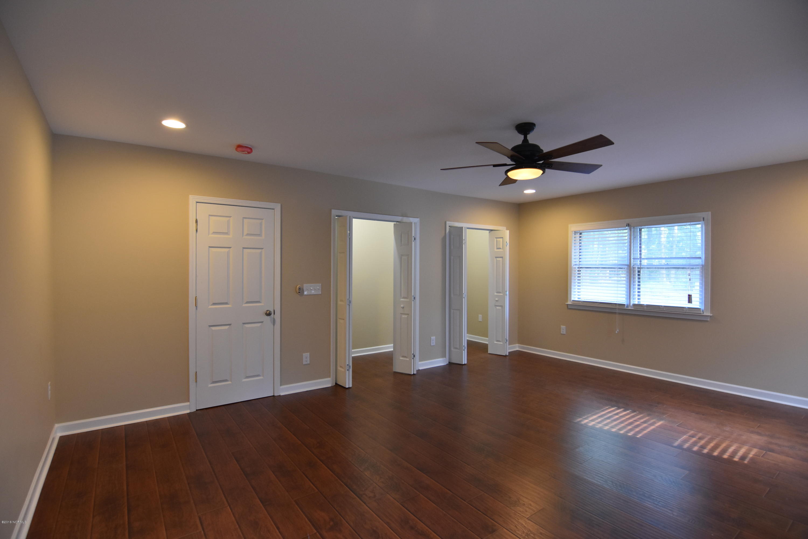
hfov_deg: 95.0
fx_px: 370
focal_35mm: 16
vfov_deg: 72.1
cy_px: 270
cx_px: 404
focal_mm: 11
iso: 800
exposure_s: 1/60
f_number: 4
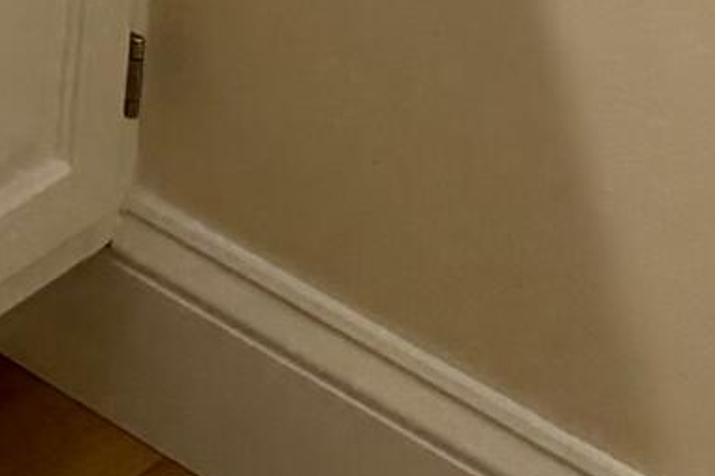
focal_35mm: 197
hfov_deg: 9.3
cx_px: -1035
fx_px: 3911
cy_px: -1383
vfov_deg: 5.9
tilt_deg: -11.3
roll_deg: +0.0
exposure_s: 1/120
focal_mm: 6.76
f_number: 1.78
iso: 100
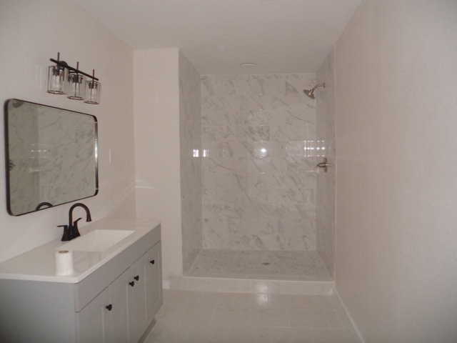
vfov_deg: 53.1
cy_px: 172
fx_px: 343
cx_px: 228
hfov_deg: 67.3
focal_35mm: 26
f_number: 3.2
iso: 100
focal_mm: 4.6
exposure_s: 1/60
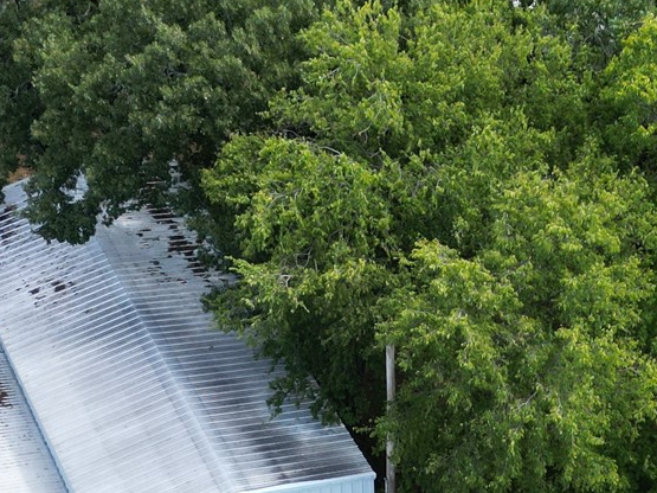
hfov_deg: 23.4
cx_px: 463
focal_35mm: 83
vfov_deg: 15.7
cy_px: 837
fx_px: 1575
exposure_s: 1/1000
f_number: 1.7
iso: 130
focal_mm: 6.72
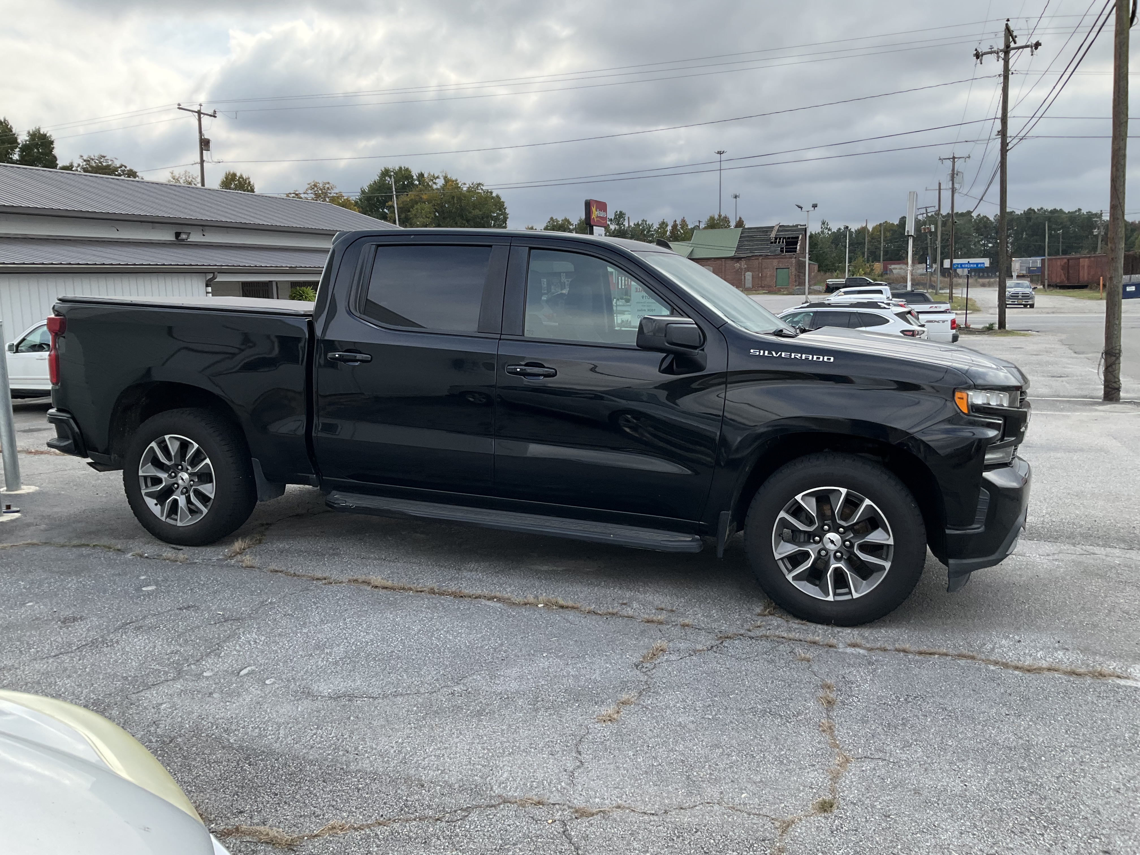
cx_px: 570
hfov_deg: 61.7
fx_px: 955
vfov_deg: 48.2
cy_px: 428
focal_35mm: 29
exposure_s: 1/781
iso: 25
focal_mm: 3
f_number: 1.8
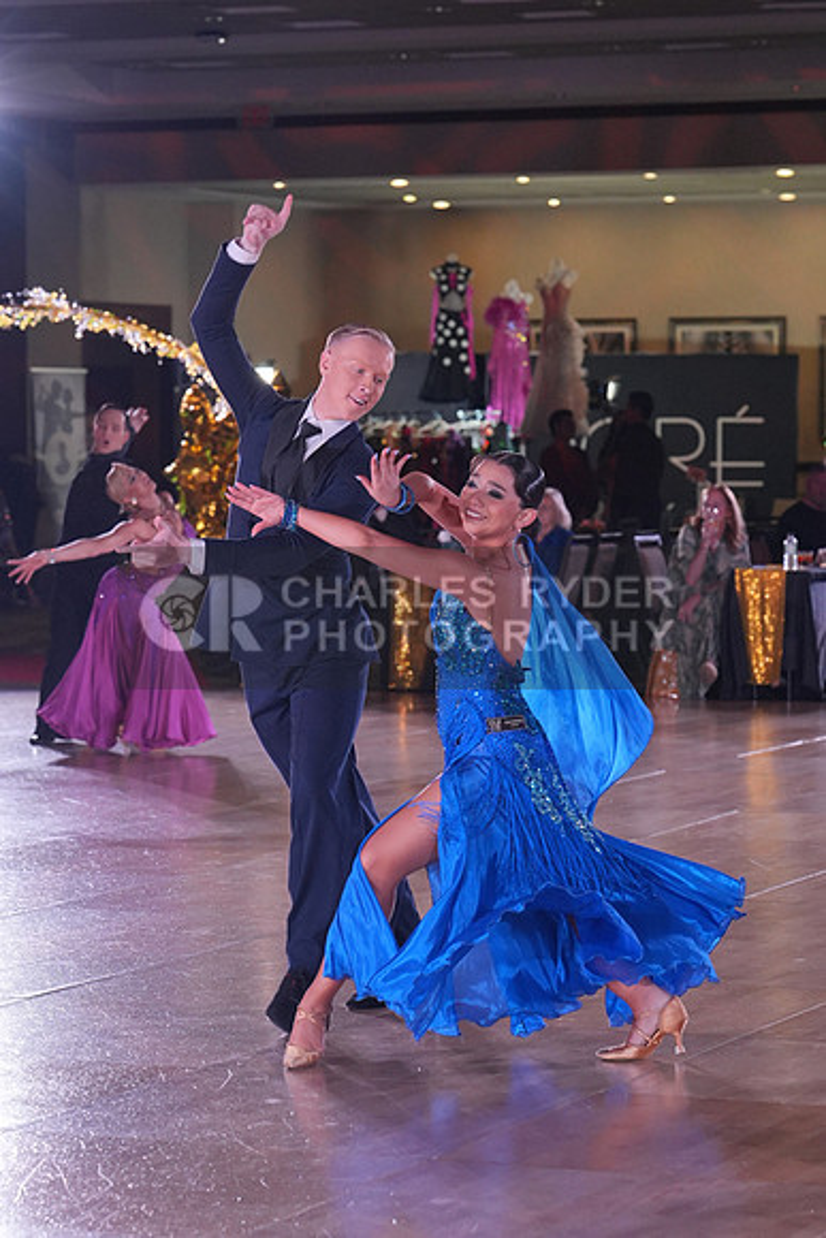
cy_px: 619
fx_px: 4162
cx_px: 413
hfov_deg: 11.3
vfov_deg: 16.9
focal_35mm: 121
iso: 1250
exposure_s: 1/400
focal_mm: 81
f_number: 4
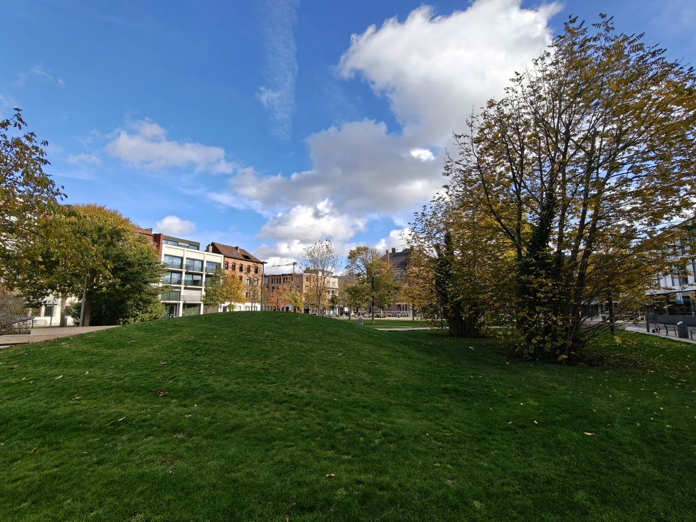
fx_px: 322
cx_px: 348
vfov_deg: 78.1
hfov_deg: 94.5
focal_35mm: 16
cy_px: 261
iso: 50
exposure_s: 1/1079
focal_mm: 2.31
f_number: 2
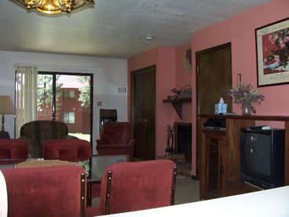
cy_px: 108
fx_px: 292
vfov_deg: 40.7
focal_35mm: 35
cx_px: 144
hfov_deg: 52.6
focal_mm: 6
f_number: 2.8
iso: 80
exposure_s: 1/60
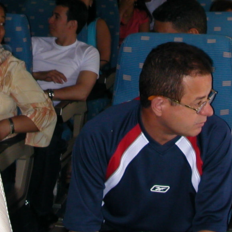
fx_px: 682
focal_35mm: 90
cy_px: 2
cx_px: 135
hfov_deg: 19.3
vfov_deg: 18.8
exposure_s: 1/59.9
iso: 100
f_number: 2.7
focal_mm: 5.6
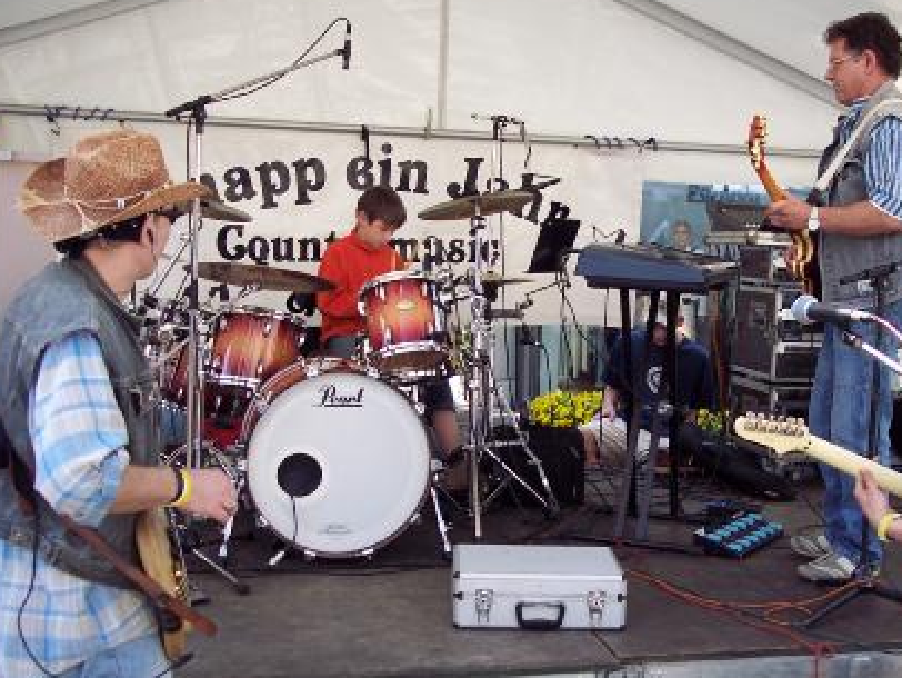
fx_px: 1251
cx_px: 529
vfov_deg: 30.3
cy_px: 348
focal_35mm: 48
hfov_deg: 39.5
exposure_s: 1/180
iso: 100
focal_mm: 8
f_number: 3.4
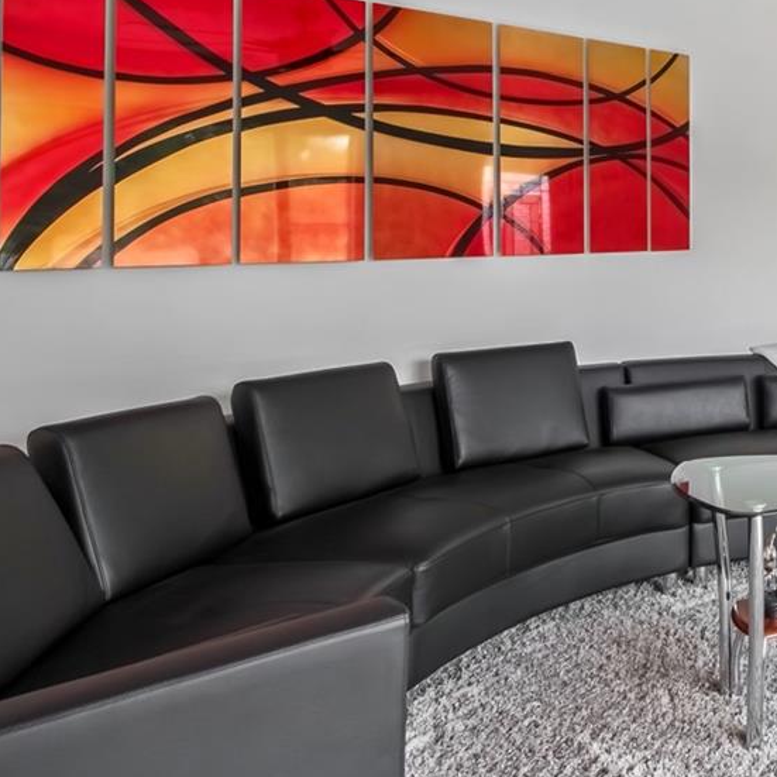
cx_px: 900
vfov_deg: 43.4
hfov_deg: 36.3
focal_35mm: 37
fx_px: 940
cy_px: 190
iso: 250
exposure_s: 1/2
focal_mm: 10
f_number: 9
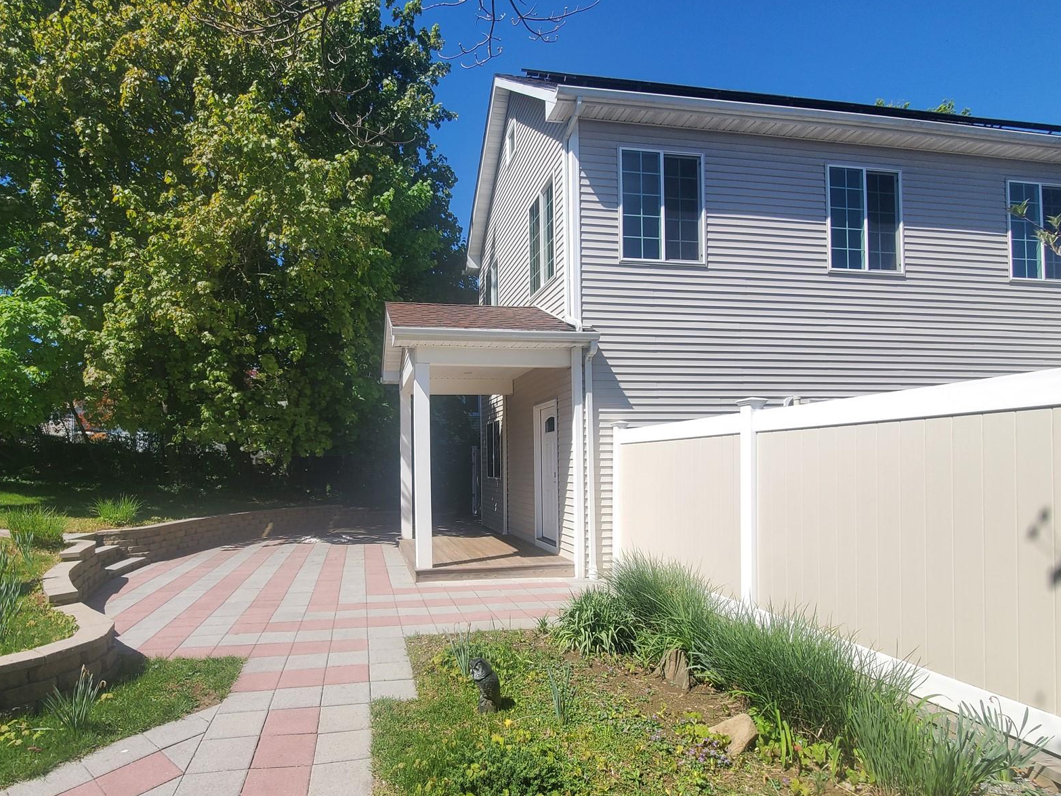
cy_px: 439
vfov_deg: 74.5
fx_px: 521
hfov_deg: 90.5
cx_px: 458
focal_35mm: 17
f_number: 2.2
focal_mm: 1.8
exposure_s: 1/1058
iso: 50
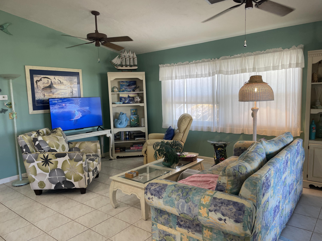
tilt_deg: -6.8
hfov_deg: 67.3
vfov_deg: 53.1
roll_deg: +1.8
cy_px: 120
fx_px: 242
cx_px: 161
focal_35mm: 26
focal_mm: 4.2
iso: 64
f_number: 1.6
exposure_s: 1/60
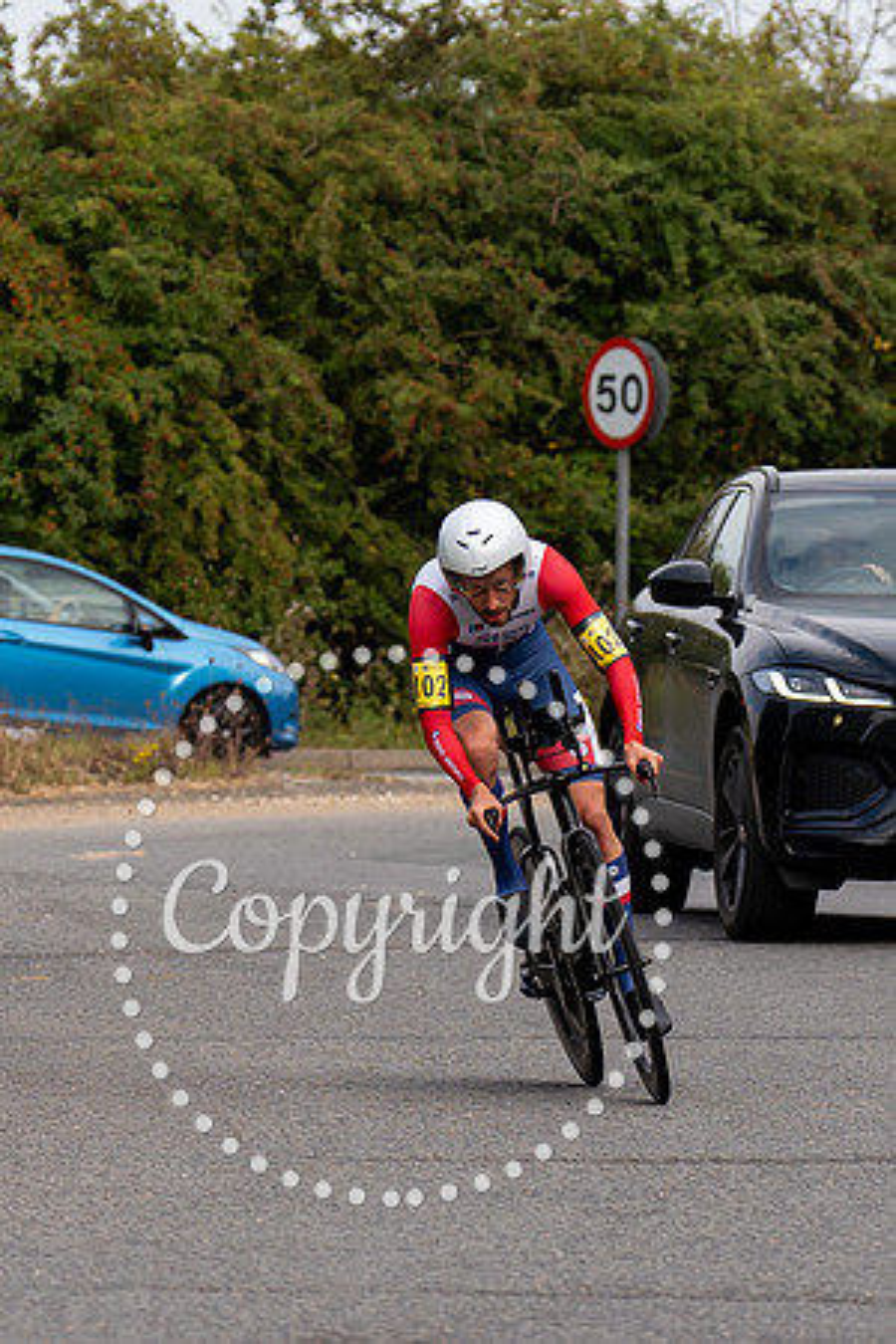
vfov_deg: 6.8
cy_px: 904
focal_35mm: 302
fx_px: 11285
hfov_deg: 4.5
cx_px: 495
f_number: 4
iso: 160
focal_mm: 105
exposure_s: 1/1000
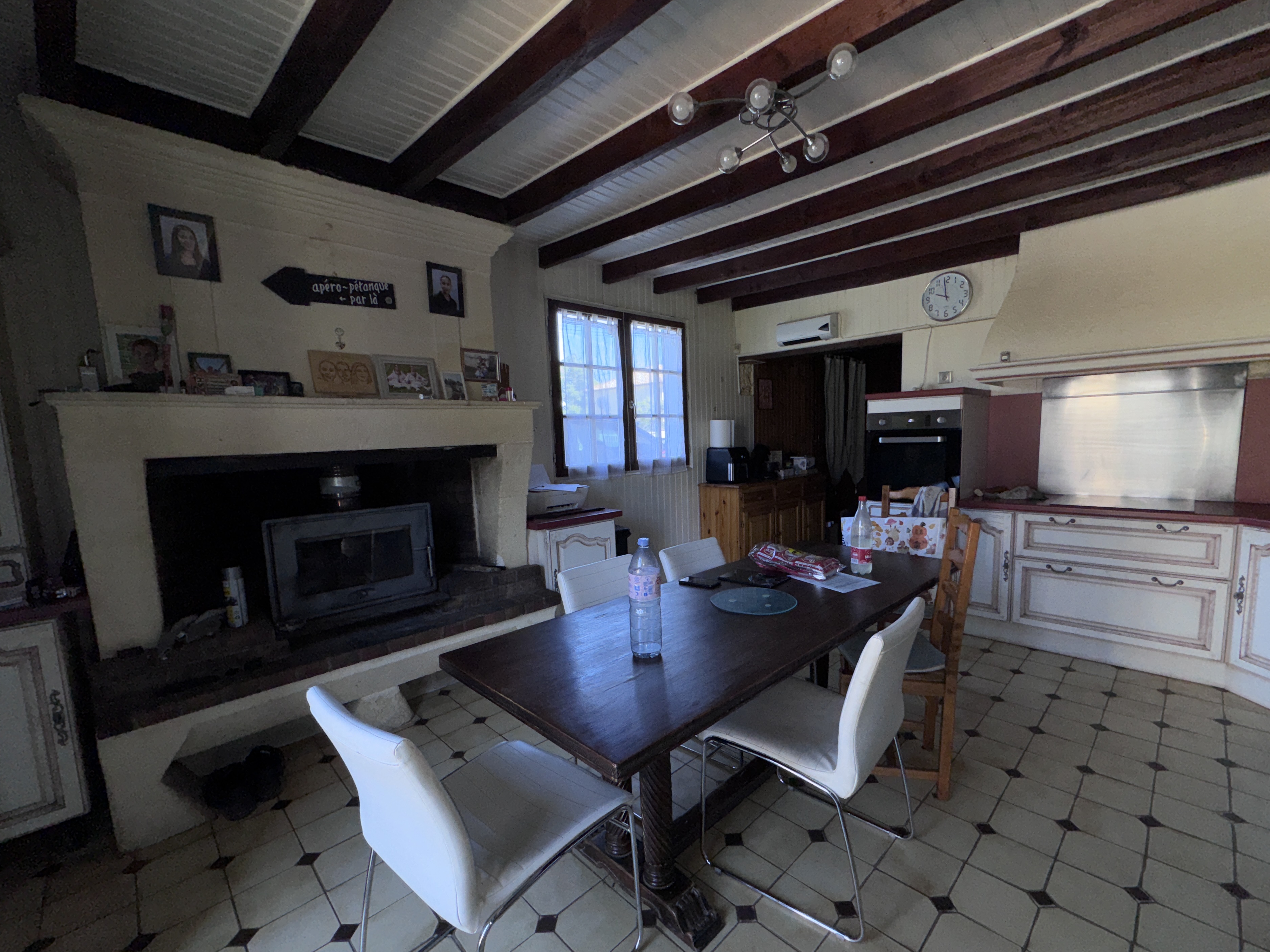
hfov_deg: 98.1
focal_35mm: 15
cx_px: 670
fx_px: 550
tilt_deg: -7.1
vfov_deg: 81.7
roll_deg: +0.4
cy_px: 502
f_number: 2.2
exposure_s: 1/122
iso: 32
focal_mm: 2.22
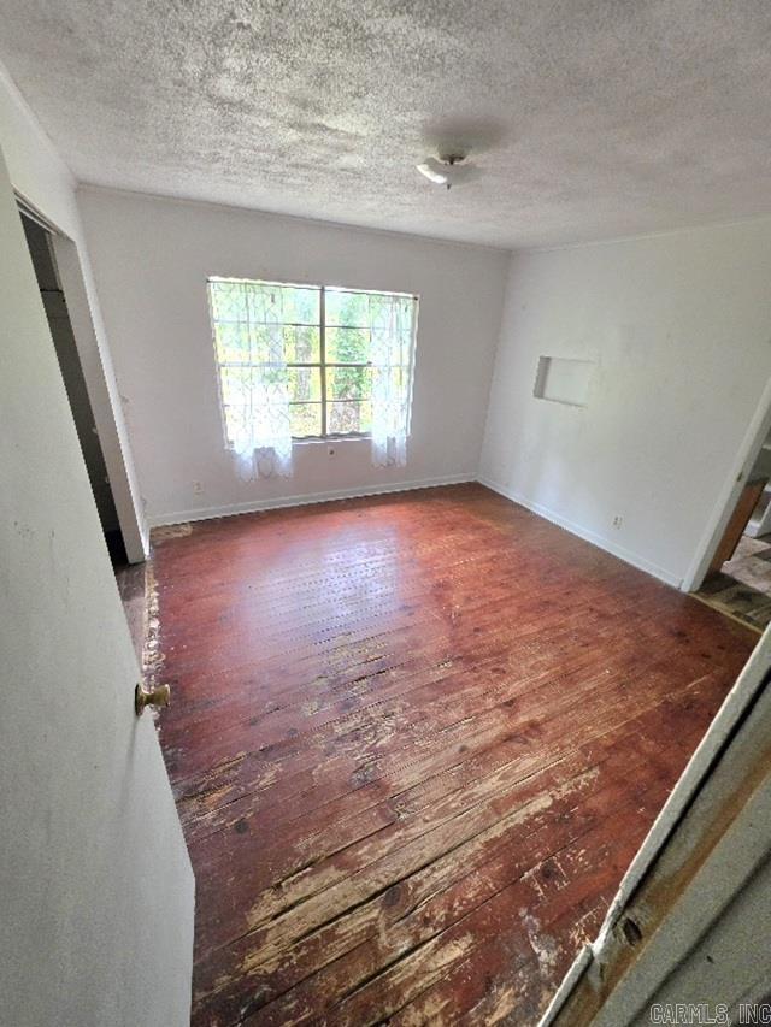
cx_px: 386
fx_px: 386
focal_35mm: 13
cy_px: 514
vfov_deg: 106.2
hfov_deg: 89.9
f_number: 1.9
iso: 320
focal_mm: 2.2
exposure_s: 1/60.2
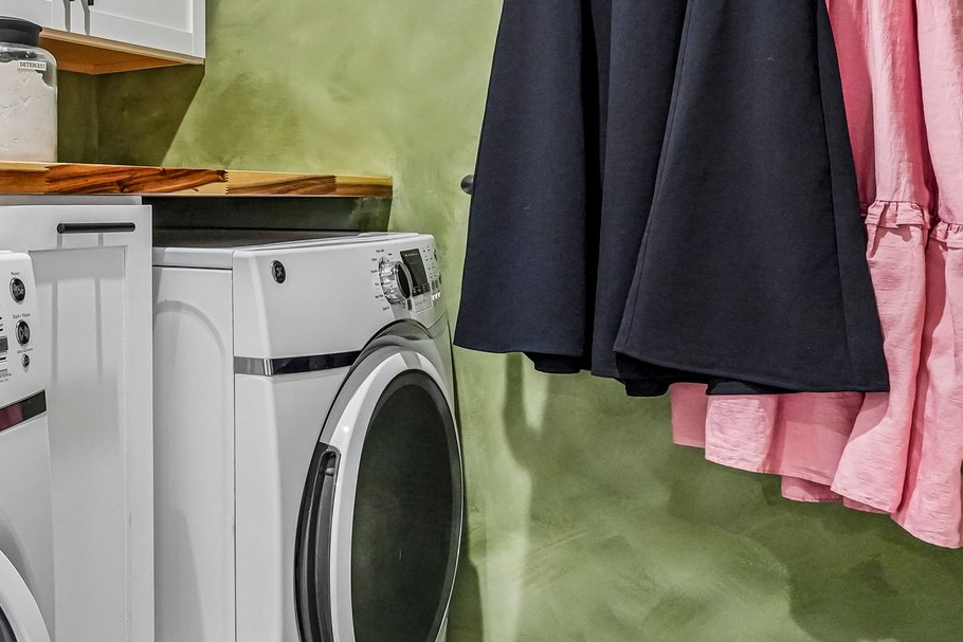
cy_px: 195
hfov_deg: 46.8
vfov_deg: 36.4
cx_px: 61
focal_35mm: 36
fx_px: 963
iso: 4000
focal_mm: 16
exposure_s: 1/30
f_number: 8
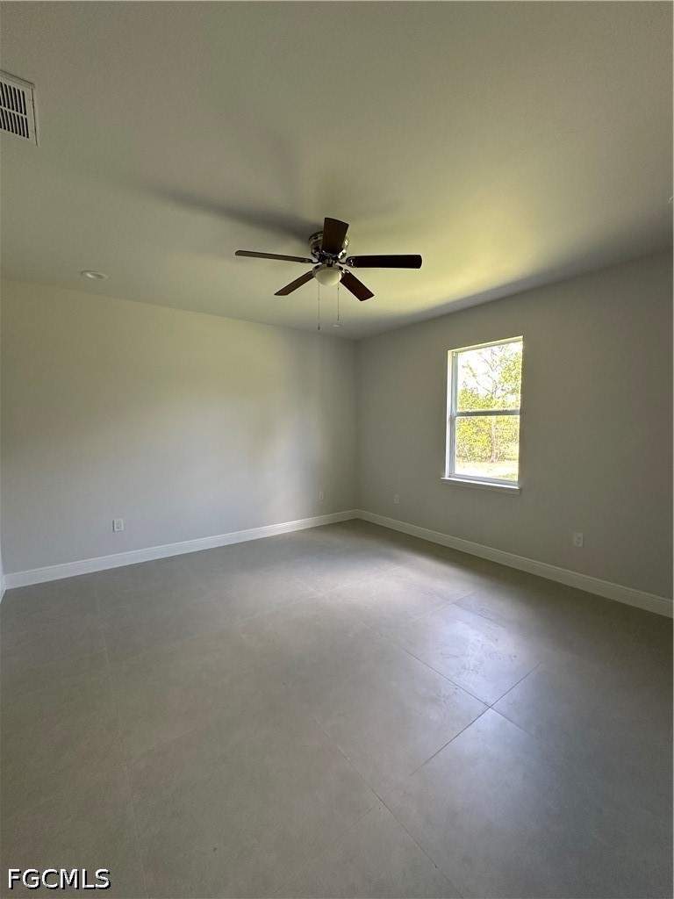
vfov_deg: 102.1
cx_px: 337
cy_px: 450
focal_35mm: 14
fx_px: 363
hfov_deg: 85.7
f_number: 2.2
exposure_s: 1/99
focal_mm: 2.22
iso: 200
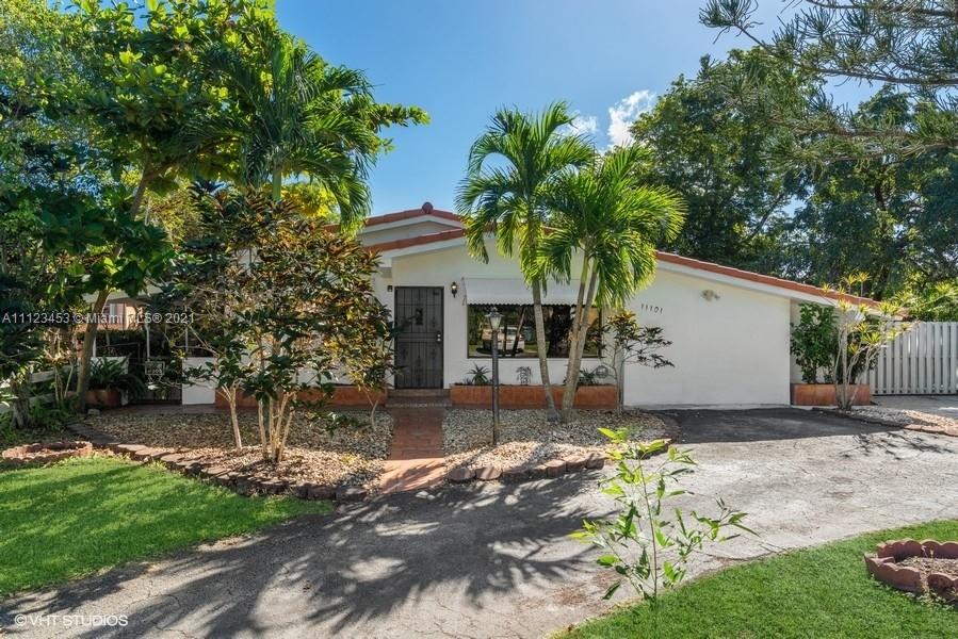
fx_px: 639
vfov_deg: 53.2
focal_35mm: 24
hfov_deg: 73.7
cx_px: 479
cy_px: 320
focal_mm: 24
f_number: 8
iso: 200
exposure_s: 1/250
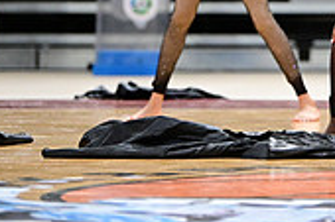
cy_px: -128
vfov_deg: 3.1
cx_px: 528
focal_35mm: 444
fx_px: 4128
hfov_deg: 4.6
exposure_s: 1/1000
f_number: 3.2
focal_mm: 130
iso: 6400
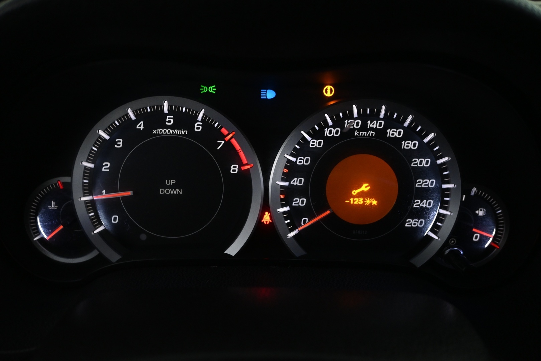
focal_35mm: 33
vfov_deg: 40.0
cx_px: 270
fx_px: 496
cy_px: 180
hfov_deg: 57.2
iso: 1600
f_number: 4
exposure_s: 1/25
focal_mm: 22
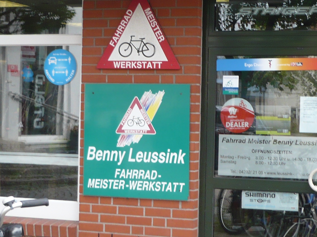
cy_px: 123
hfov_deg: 20.4
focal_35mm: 96
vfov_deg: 15.4
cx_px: 167
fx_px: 879
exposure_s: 1/200
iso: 100
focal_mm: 5.8
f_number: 2.8
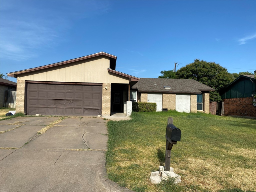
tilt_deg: +1.6
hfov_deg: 67.3
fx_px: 192
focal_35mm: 26
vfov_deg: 53.1
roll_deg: -1.7
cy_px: 96
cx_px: 128
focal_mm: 4.25
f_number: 1.8
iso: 32
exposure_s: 1/2688
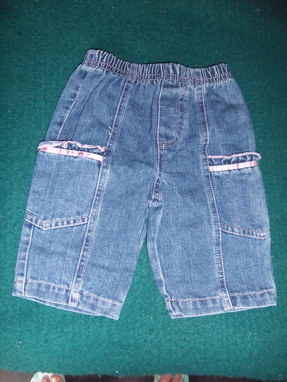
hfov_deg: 49.8
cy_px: 191
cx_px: 144
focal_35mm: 28
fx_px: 309
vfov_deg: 63.4
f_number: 3.5
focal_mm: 5.1
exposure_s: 1/64
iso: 64
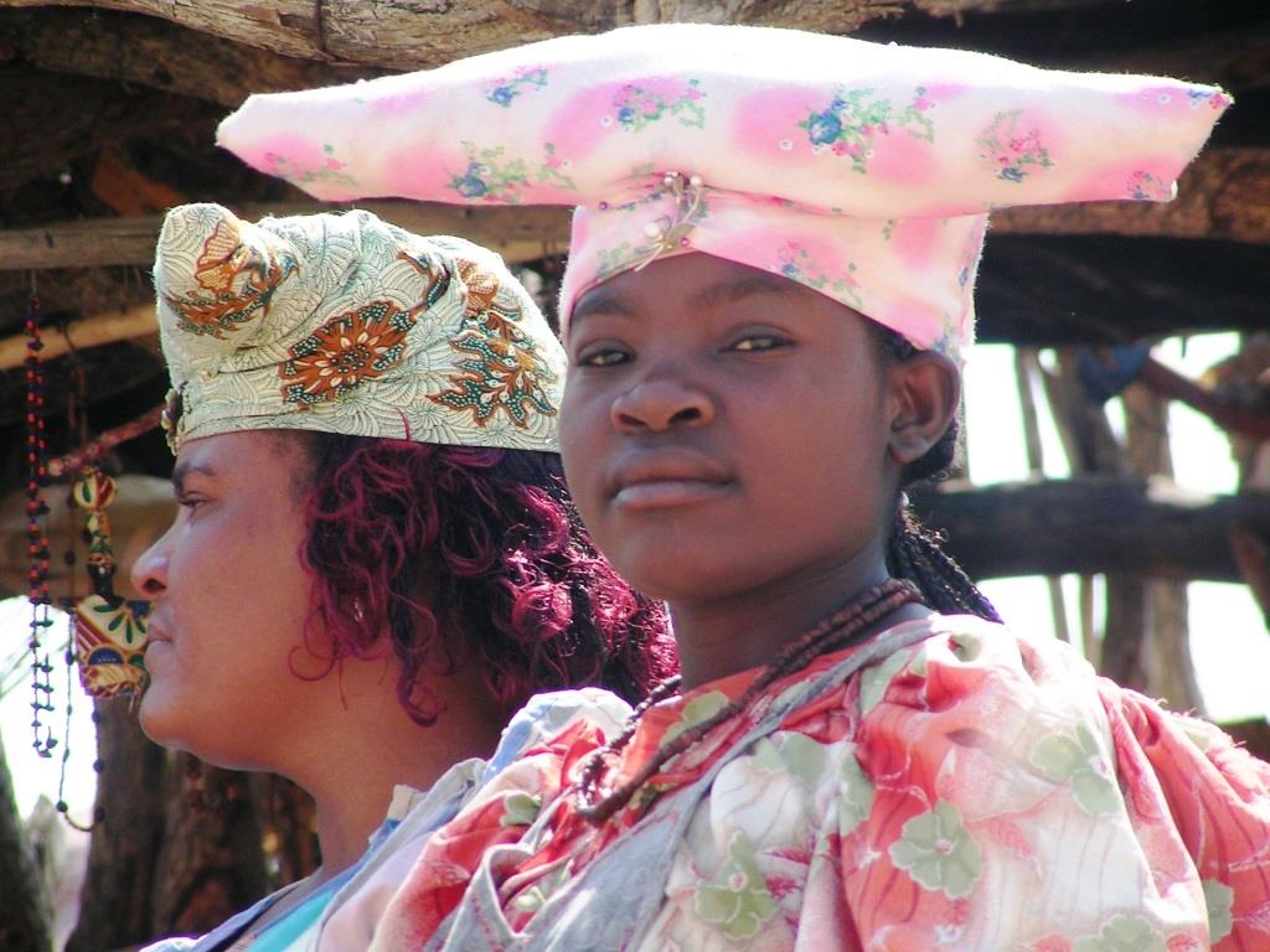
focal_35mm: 380
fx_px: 13942
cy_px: 476
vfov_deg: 3.9
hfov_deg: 5.2
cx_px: 635
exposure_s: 1/320
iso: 50
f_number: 4
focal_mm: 58
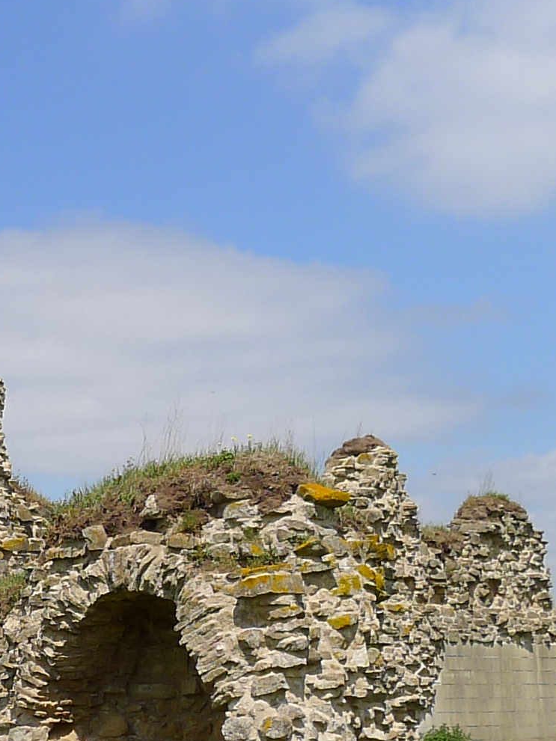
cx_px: -176
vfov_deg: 22.1
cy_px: 526
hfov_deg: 15.9
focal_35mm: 88
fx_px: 1884
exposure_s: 1/1000
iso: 80
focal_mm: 5.1
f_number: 4
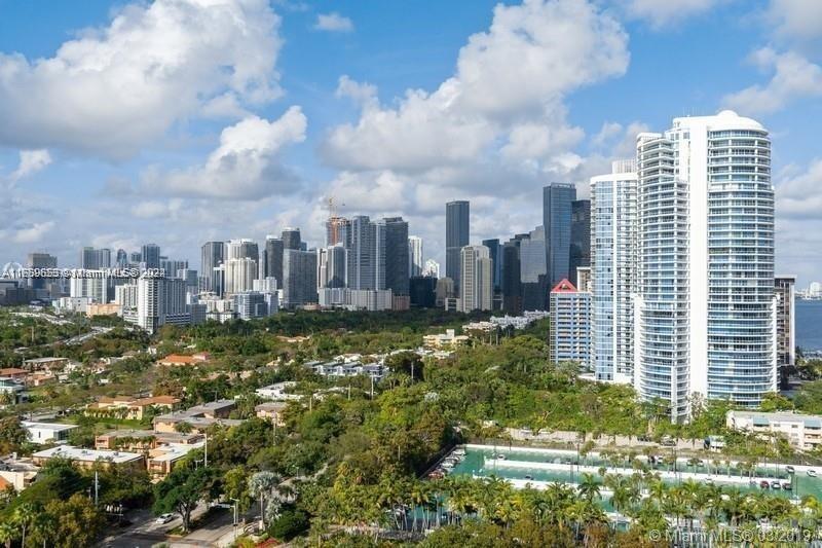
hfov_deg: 54.4
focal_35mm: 35
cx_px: 411
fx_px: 799
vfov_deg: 37.8
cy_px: 274
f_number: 8
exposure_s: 1/1600
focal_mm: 35
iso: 200
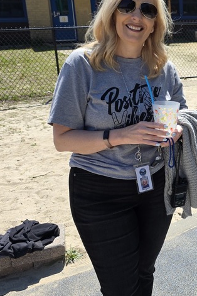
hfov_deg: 24.1
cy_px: 125
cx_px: 223
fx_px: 427
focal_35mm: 52
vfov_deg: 38.1
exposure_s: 1/3972
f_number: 1.7
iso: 80
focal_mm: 6.3
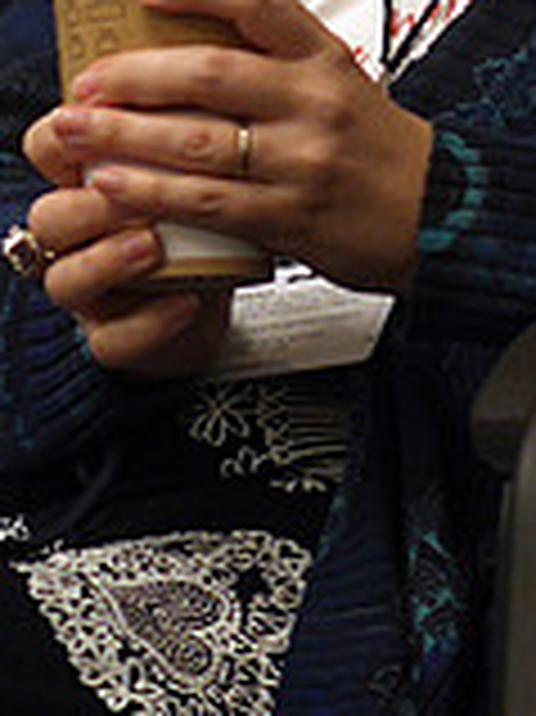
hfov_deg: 5.8
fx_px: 5272
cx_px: 403
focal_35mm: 255
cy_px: -194
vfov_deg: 7.7
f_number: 1.8
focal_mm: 45
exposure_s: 1/125
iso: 400
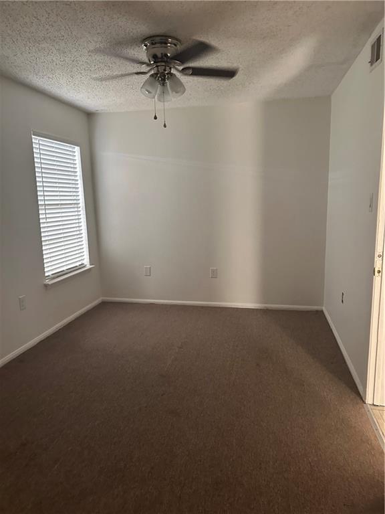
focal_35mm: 24
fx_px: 356
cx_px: 192
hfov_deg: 56.8
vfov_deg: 71.6
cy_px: 257
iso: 500
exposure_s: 1/60
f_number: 1.78
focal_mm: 6.86
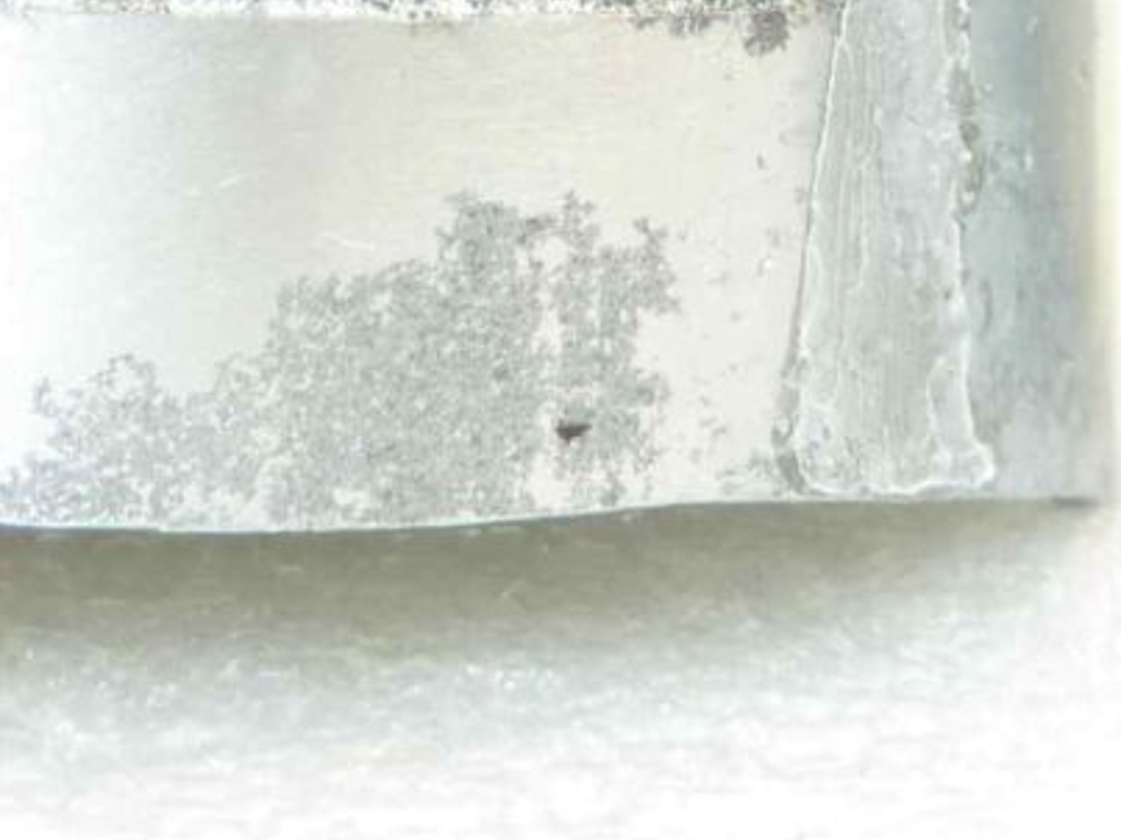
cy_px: -402
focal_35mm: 93
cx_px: 387
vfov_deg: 14.8
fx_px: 3011
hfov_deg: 21.0
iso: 80
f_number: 3.3
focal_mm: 4.1
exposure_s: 1/13
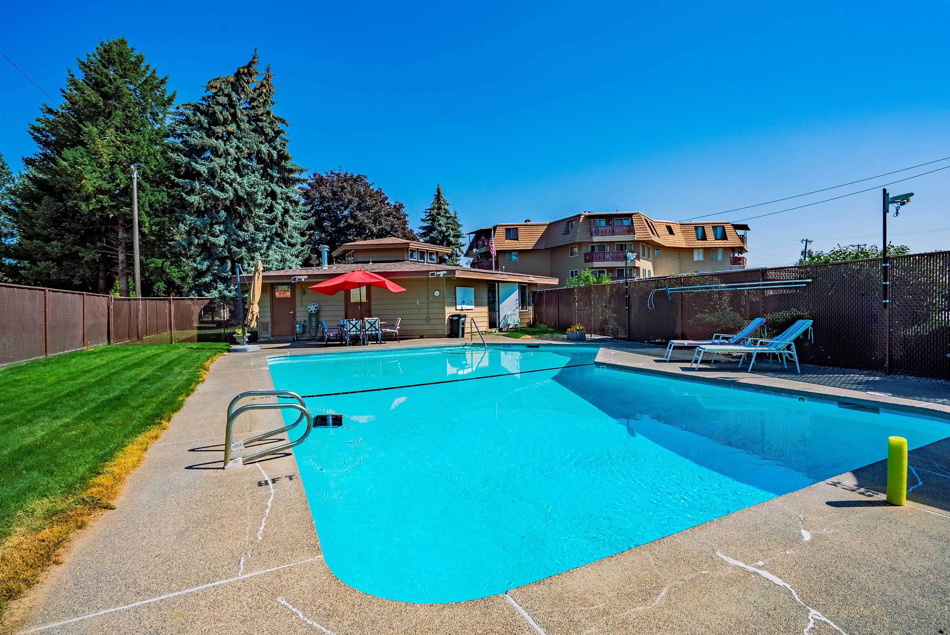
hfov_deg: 96.7
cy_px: 318
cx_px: 475
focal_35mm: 16
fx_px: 422
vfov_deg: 73.8
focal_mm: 16
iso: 400
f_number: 8
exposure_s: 1/8000
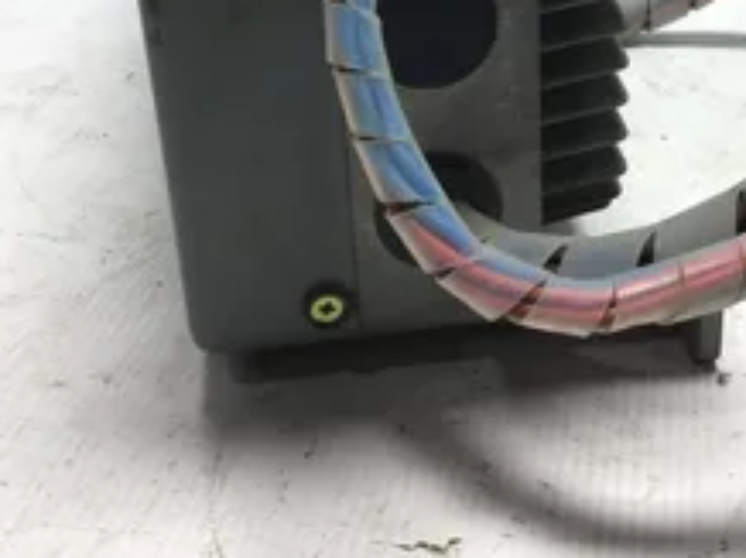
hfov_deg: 33.7
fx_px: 1227
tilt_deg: -19.0
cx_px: 462
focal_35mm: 57
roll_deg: +0.7
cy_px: -68
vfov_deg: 23.8
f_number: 2.4
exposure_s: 1/120
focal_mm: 3.3
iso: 40
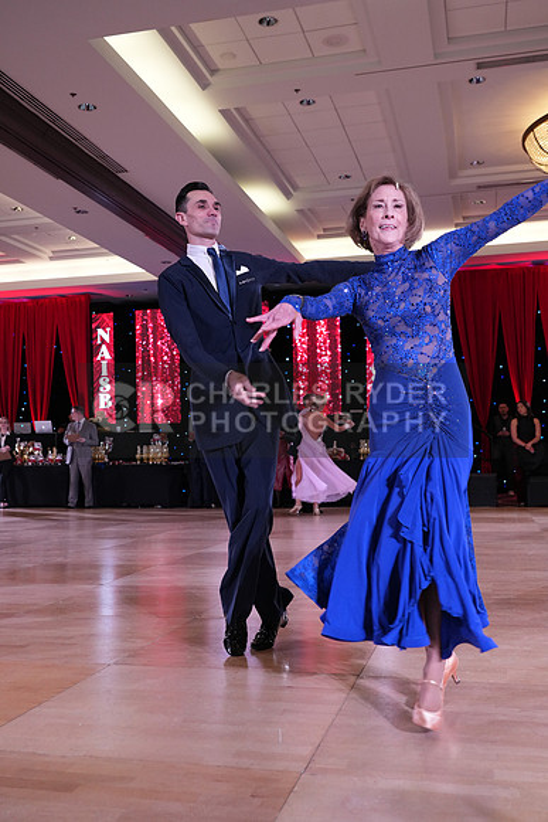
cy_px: 411
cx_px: 274
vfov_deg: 54.4
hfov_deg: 37.9
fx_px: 799
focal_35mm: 35
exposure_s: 1/250
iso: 2500
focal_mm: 35
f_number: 5
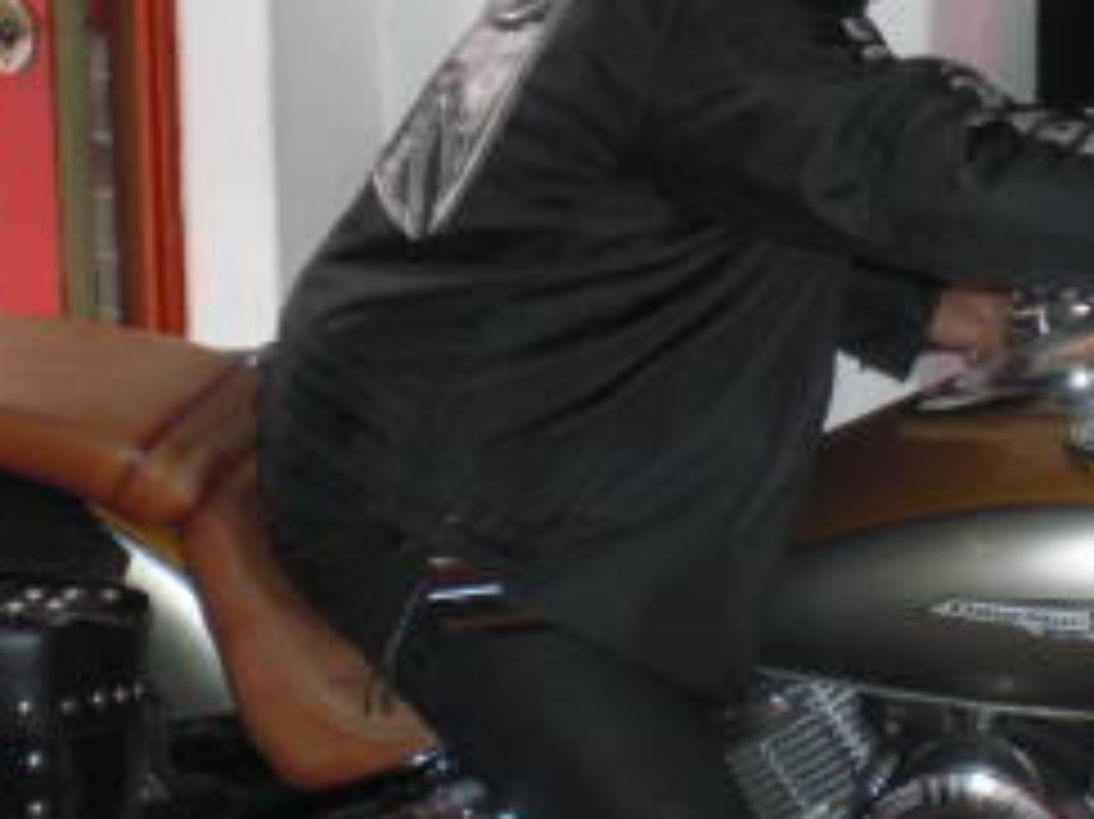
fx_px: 2369
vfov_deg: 19.4
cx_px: 689
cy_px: 180
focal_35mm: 75
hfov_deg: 25.9
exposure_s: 1/60
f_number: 3.1
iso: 200
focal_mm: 6.3
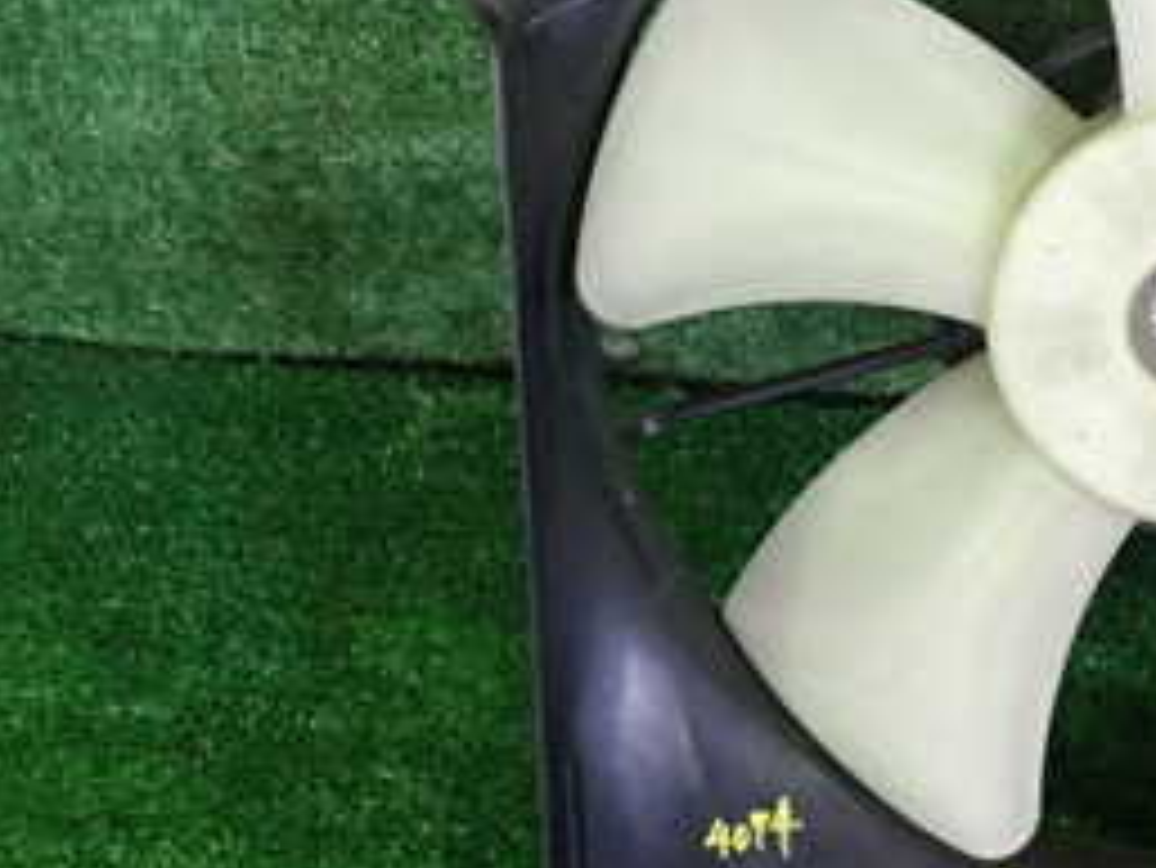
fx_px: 2339
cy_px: 279
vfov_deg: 20.9
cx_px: 1125
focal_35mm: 70
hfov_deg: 26.5
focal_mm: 5.4
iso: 320
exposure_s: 1/30
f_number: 2.3
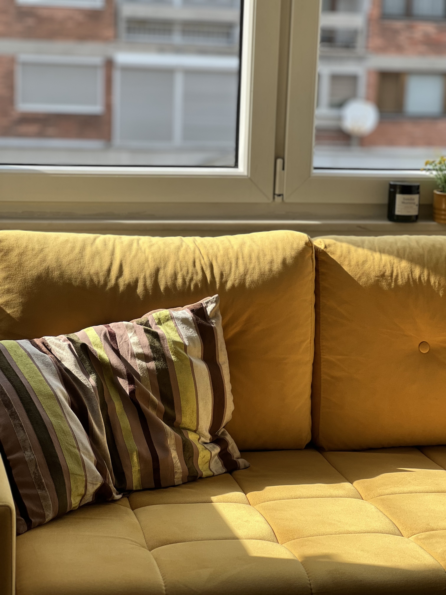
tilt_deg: -9.0
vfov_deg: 25.3
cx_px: 223
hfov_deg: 19.1
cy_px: 298
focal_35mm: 77
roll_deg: -3.9
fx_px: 1323
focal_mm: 9
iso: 25
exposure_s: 1/196
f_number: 2.8
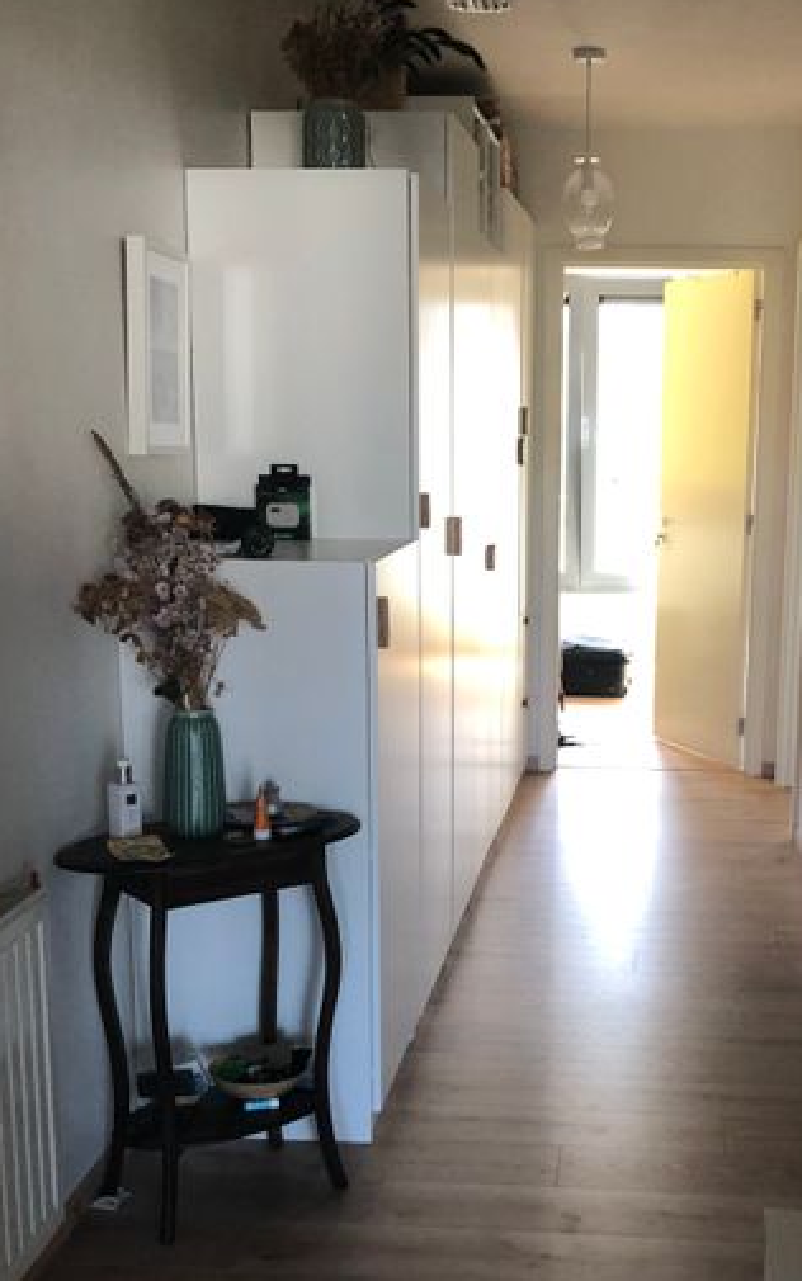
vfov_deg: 42.5
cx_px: 571
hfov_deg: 27.2
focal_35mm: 47
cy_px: 758
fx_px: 1642
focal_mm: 4
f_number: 1.8
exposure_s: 1/20
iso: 40
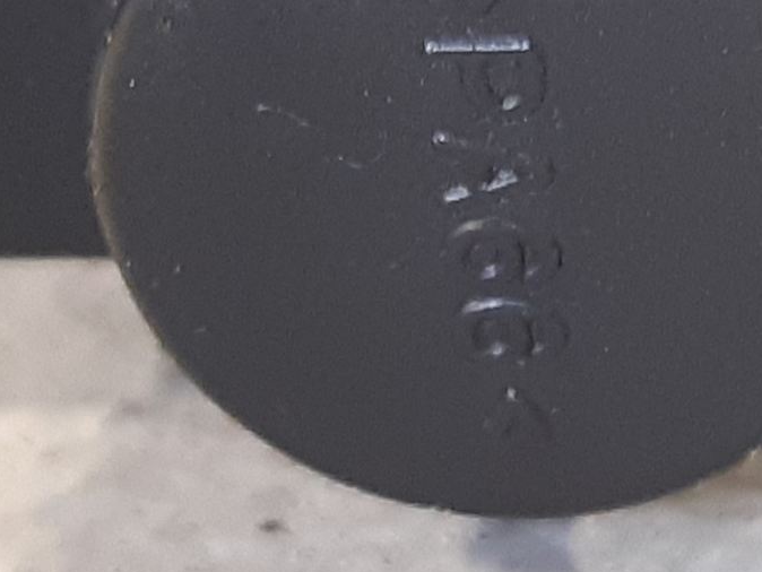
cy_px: -127
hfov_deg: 24.6
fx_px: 1740
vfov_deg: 17.7
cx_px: 484
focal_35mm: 79
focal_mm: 3.93
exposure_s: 1/25
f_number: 1.7
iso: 200
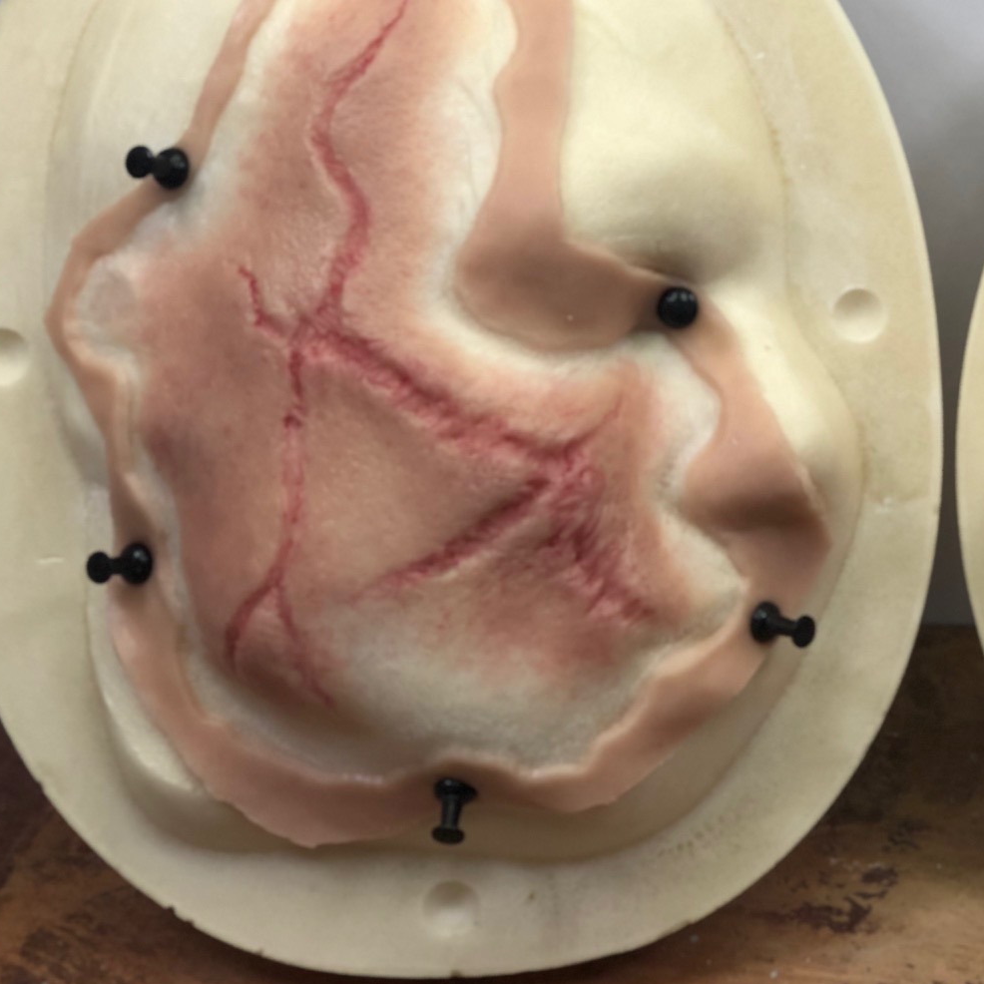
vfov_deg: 16.8
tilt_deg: -36.4
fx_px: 3313
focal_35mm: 103
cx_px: 928
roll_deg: -0.5
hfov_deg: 16.6
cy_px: 291
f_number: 2.8
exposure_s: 1/60
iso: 20
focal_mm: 6.6
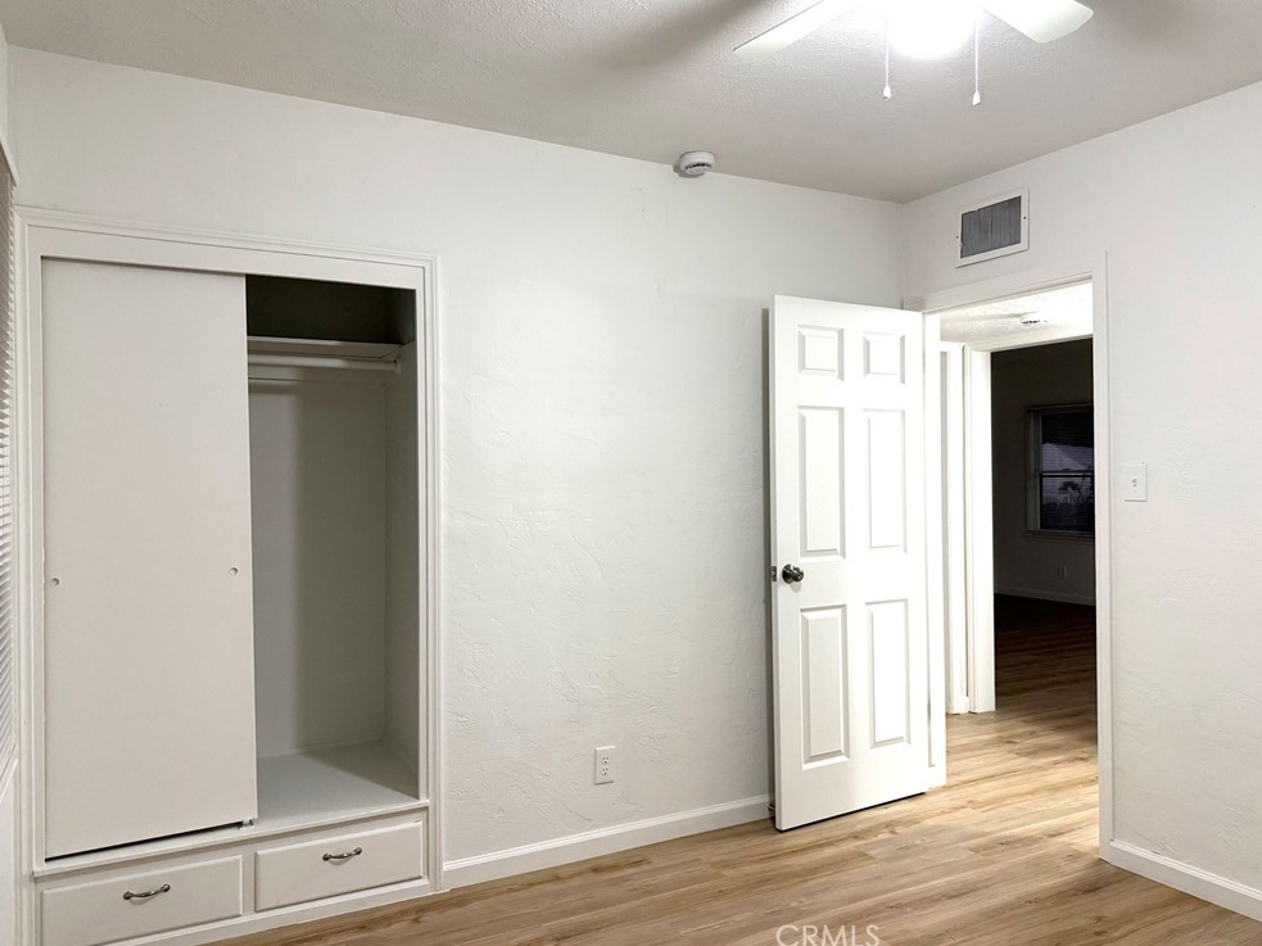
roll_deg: +0.0
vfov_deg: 54.9
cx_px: 629
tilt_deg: +1.0
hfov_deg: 69.4
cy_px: 462
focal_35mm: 25
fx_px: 911
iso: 320
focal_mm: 6.76
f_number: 1.78
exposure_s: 1/60
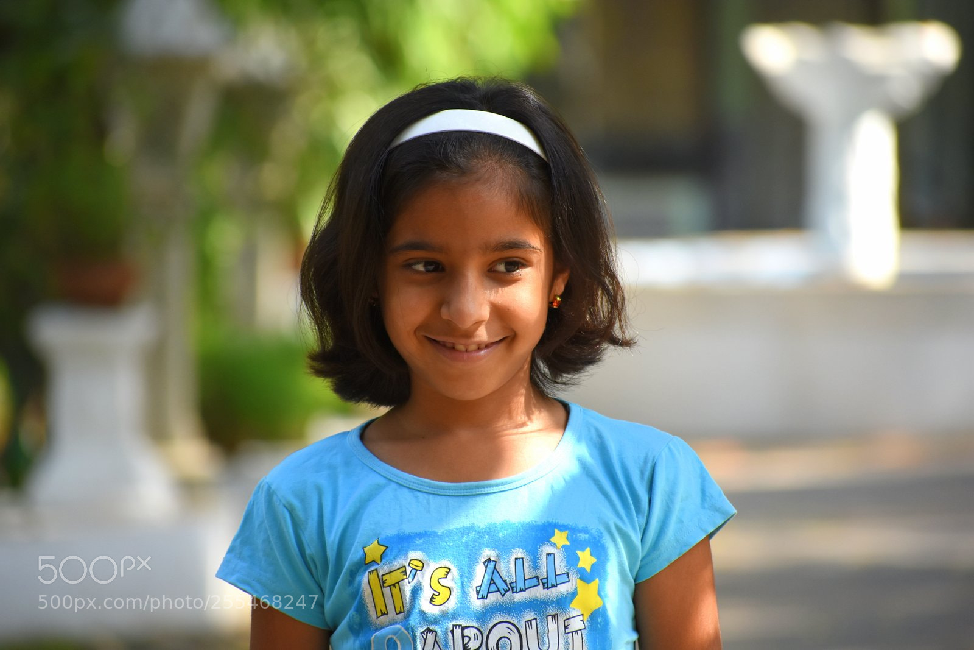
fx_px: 8523
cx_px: 487
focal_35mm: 315
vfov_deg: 4.4
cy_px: 325
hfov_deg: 6.5
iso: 500
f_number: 5.3
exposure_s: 1/500
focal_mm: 210
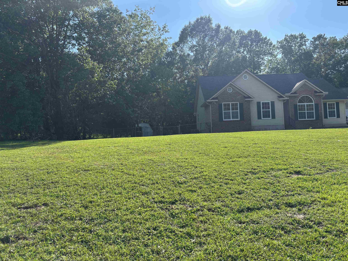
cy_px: 130
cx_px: 174
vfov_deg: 53.1
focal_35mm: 26
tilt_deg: +3.6
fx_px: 261
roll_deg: +1.9
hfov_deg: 67.3
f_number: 1.6
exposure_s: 1/1721
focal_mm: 5.96
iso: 50
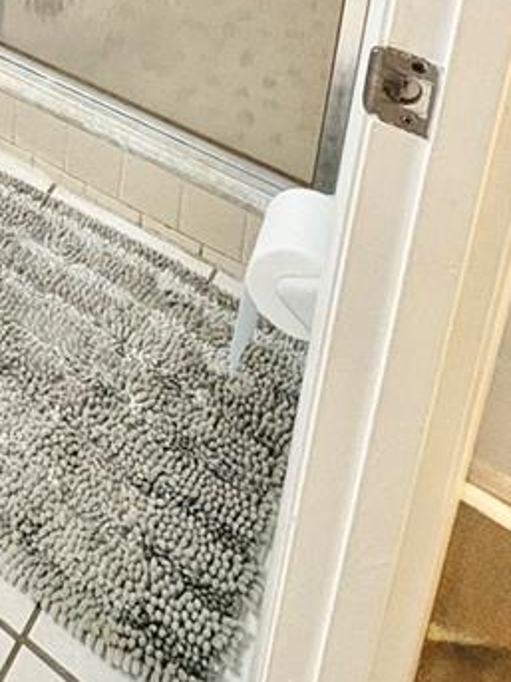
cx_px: -10
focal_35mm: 49
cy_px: -312
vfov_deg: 27.9
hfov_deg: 27.8
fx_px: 965
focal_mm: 2.22
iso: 250
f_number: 2.2
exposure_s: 1/120
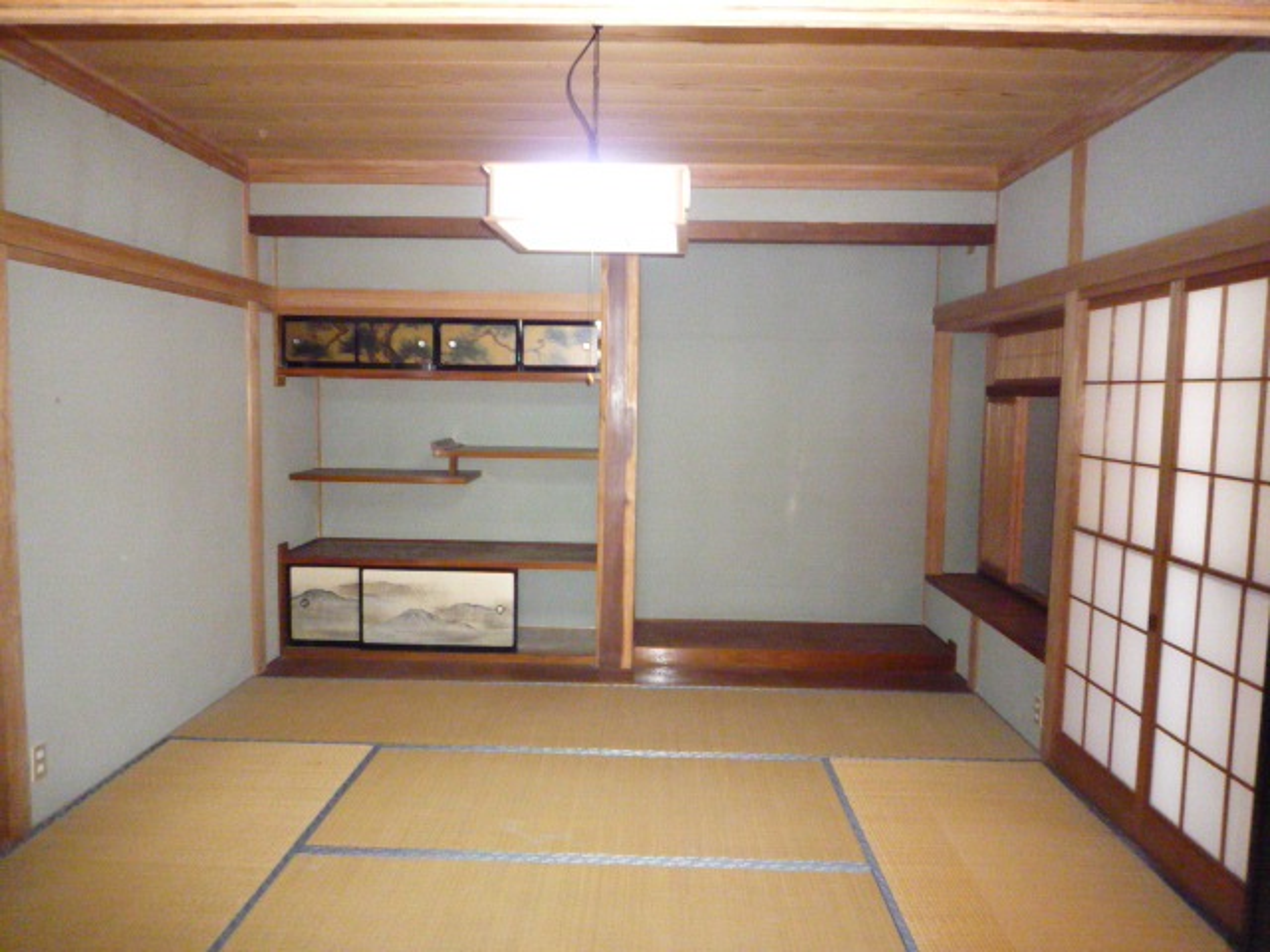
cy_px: 476
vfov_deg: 54.9
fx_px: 917
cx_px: 635
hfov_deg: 69.4
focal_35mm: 25
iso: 1000
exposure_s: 1/30
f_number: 2.8
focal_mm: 4.4
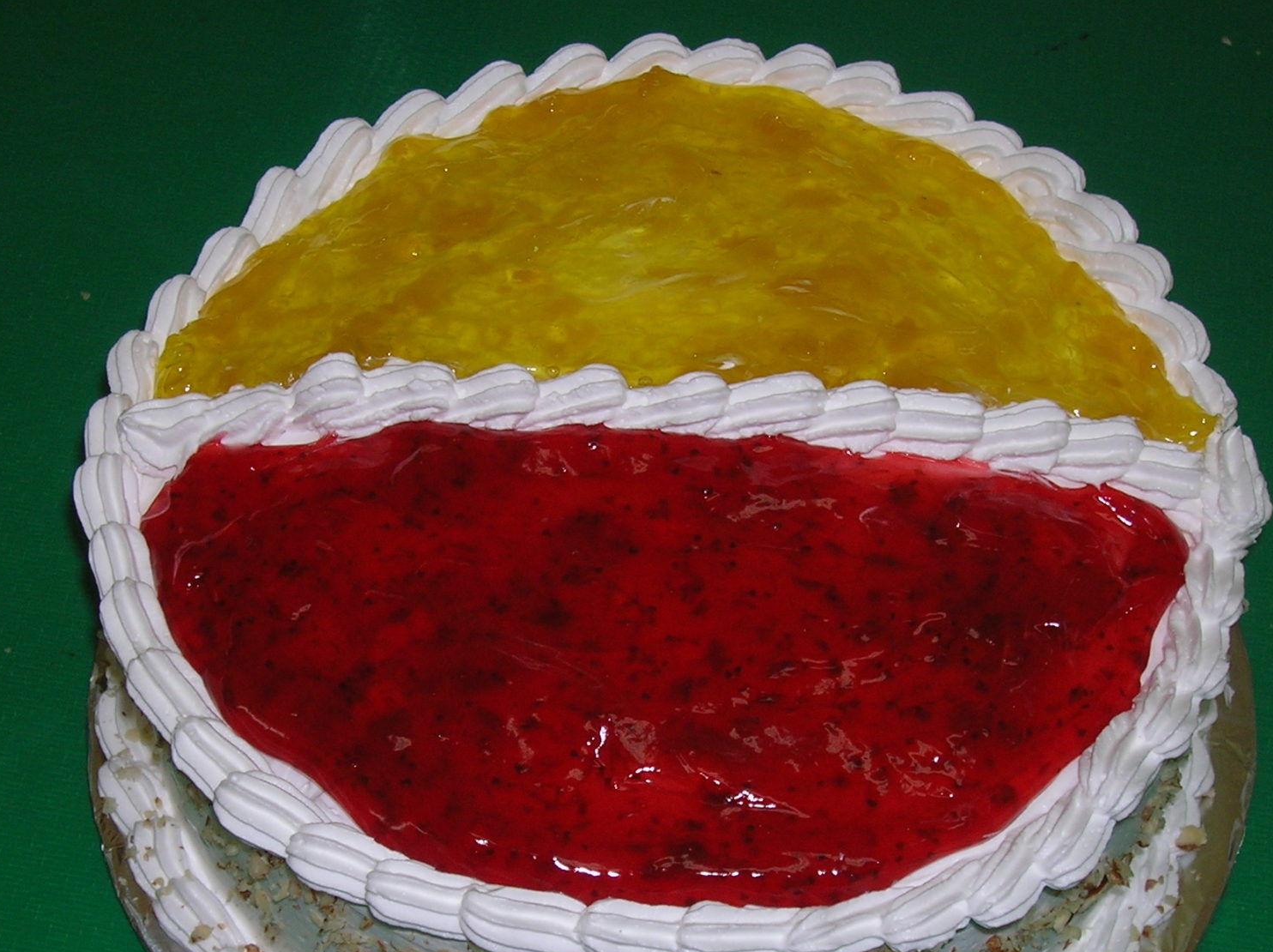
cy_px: 642
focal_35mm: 69
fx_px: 2535
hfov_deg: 28.2
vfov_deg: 21.2
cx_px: 594
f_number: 3.3
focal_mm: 8.4
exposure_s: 1/60.1
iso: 50
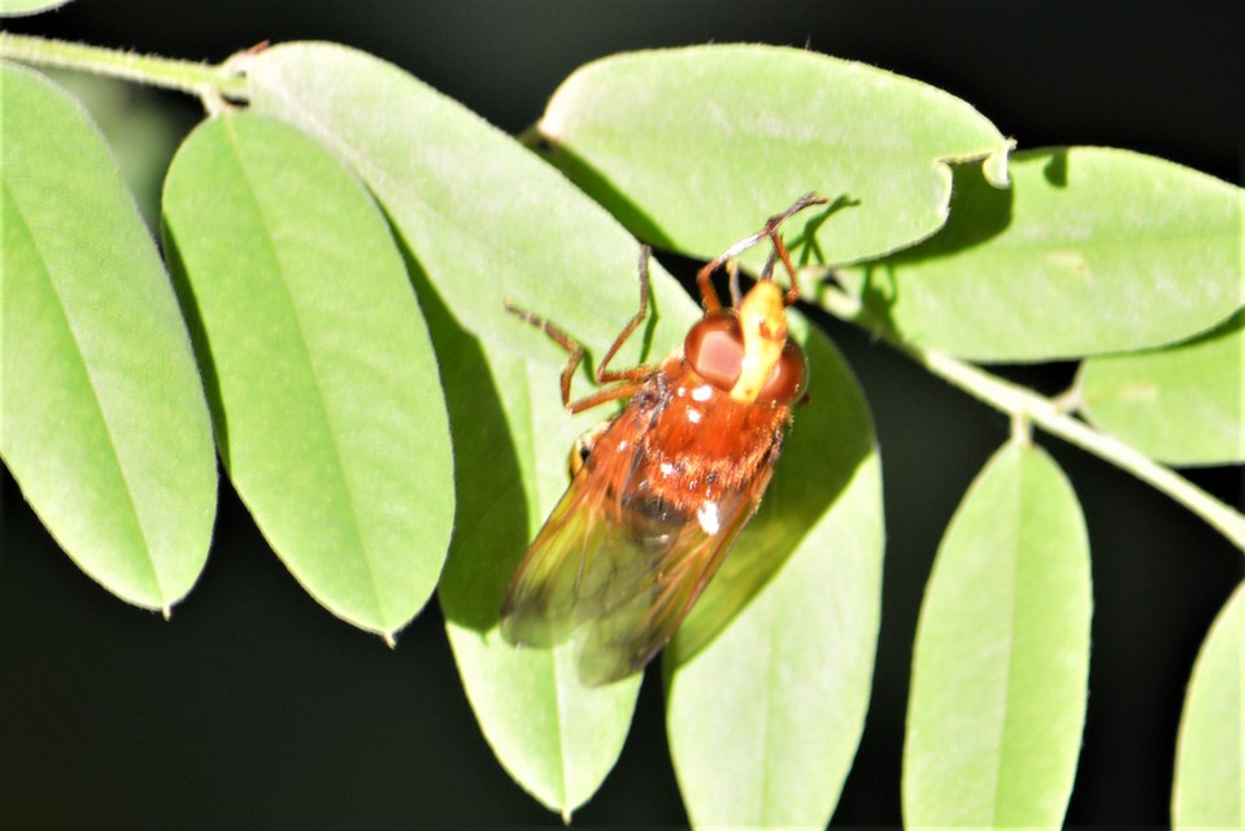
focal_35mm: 450
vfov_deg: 3.1
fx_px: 15566
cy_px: 416
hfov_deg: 4.6
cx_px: 622
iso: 400
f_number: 6.3
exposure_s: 1/125
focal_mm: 300
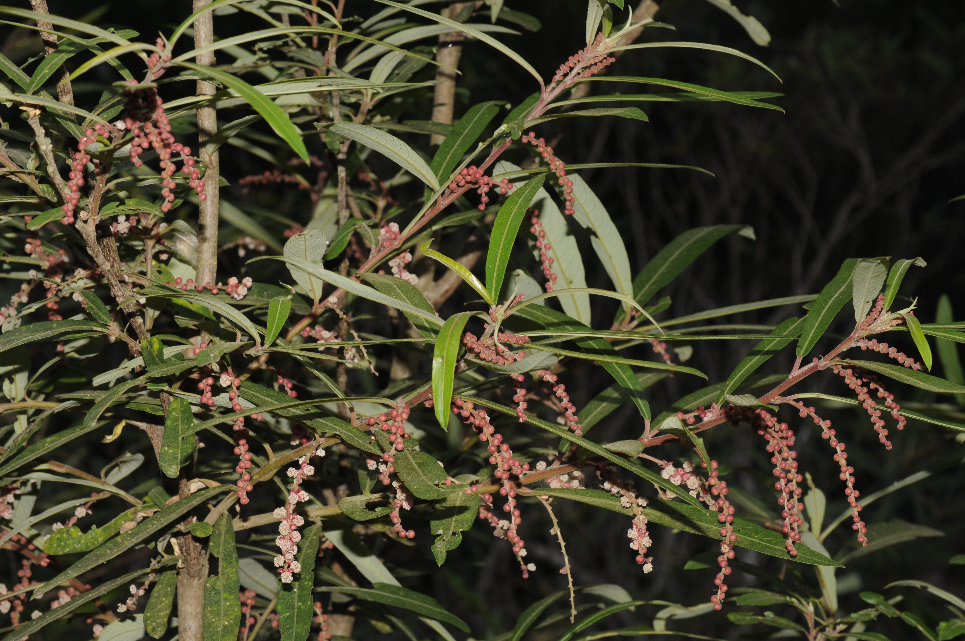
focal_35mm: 90
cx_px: 482
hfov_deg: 22.6
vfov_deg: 15.2
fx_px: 2410
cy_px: 320
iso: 400
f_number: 16
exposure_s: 1/160
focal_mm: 60
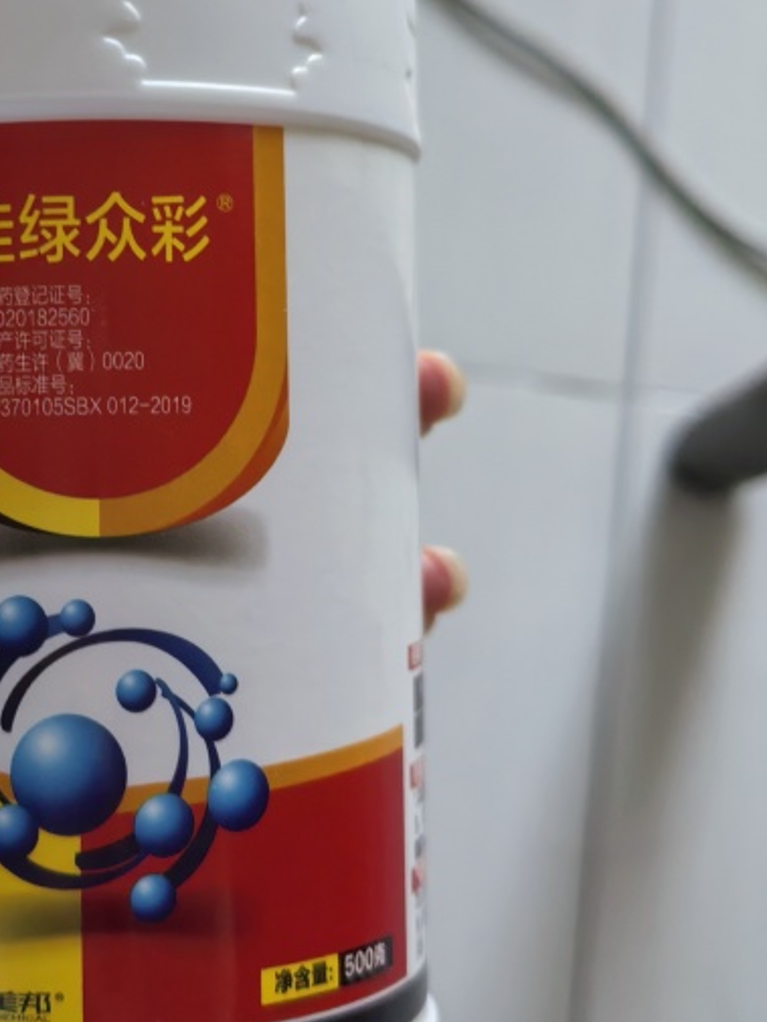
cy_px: 357
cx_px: 119
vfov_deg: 33.5
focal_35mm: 57
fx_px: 1683
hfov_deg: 25.1
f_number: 1.9
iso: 200
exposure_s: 1/49.7
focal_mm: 5.52
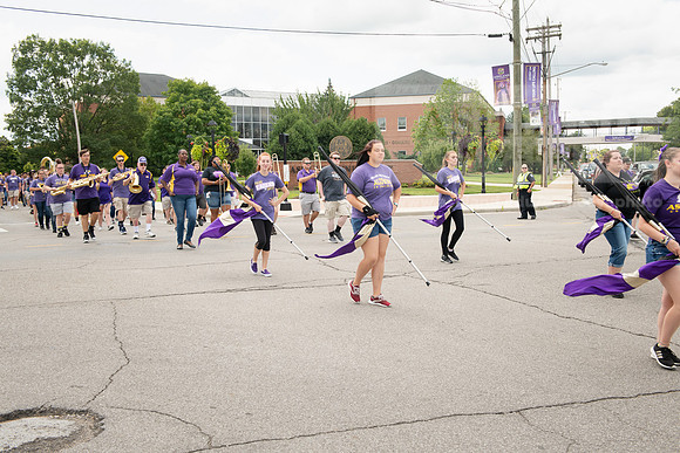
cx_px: 340
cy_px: 226
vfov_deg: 35.1
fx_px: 718
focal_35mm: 38
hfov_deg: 50.7
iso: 320
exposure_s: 1/400
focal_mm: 38
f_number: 6.3
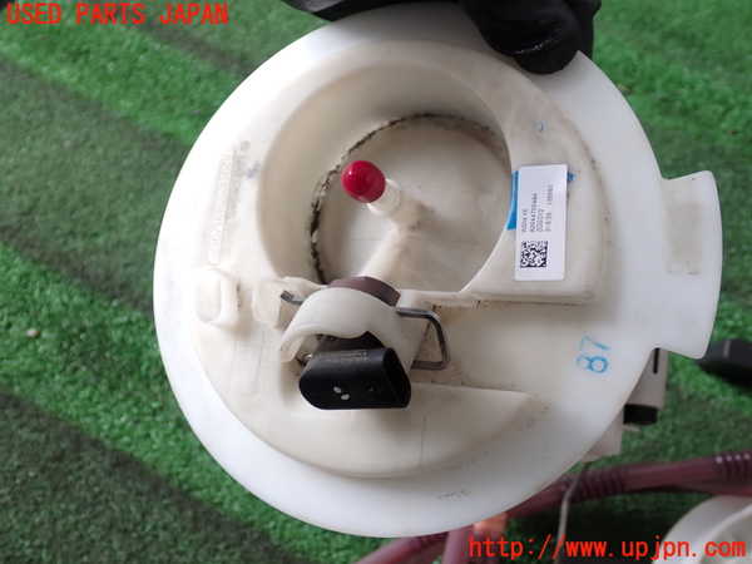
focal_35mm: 41
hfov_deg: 45.8
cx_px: 376
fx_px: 891
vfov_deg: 35.1
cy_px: 282
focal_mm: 7.31
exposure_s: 1/80
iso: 160
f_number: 2.8
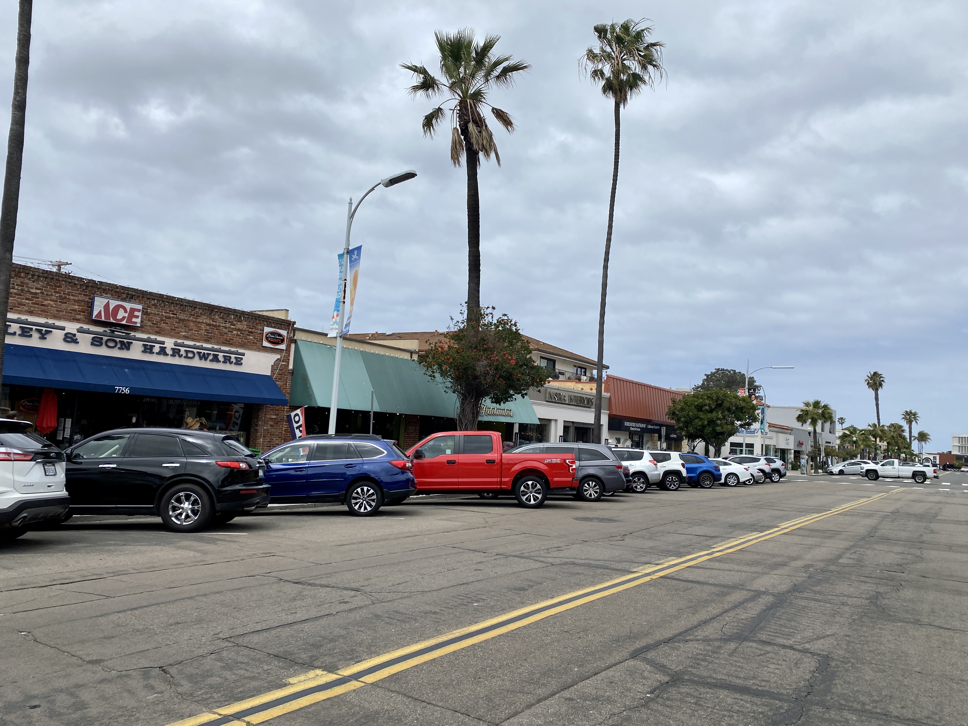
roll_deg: -3.6
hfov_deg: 67.3
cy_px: 363
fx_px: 727
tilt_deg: +6.2
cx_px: 484
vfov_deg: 53.1
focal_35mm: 26
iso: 32
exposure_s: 1/5236
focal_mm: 4.25
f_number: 1.8
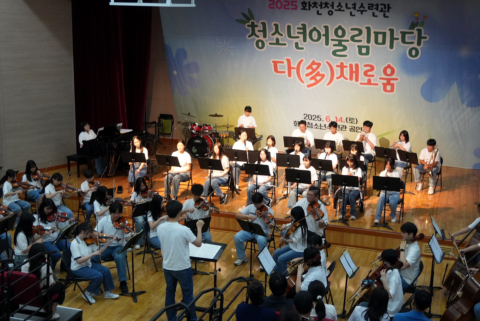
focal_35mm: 51
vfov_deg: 26.5
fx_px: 680
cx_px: 240
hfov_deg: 38.9
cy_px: 160
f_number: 5.6
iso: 3200
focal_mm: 34
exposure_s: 1/160
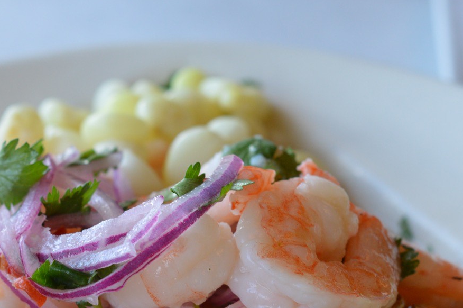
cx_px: 153
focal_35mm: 137
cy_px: 251
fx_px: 1760
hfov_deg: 15.0
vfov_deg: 10.0
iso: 400
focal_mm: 50
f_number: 4.5
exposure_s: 1/80
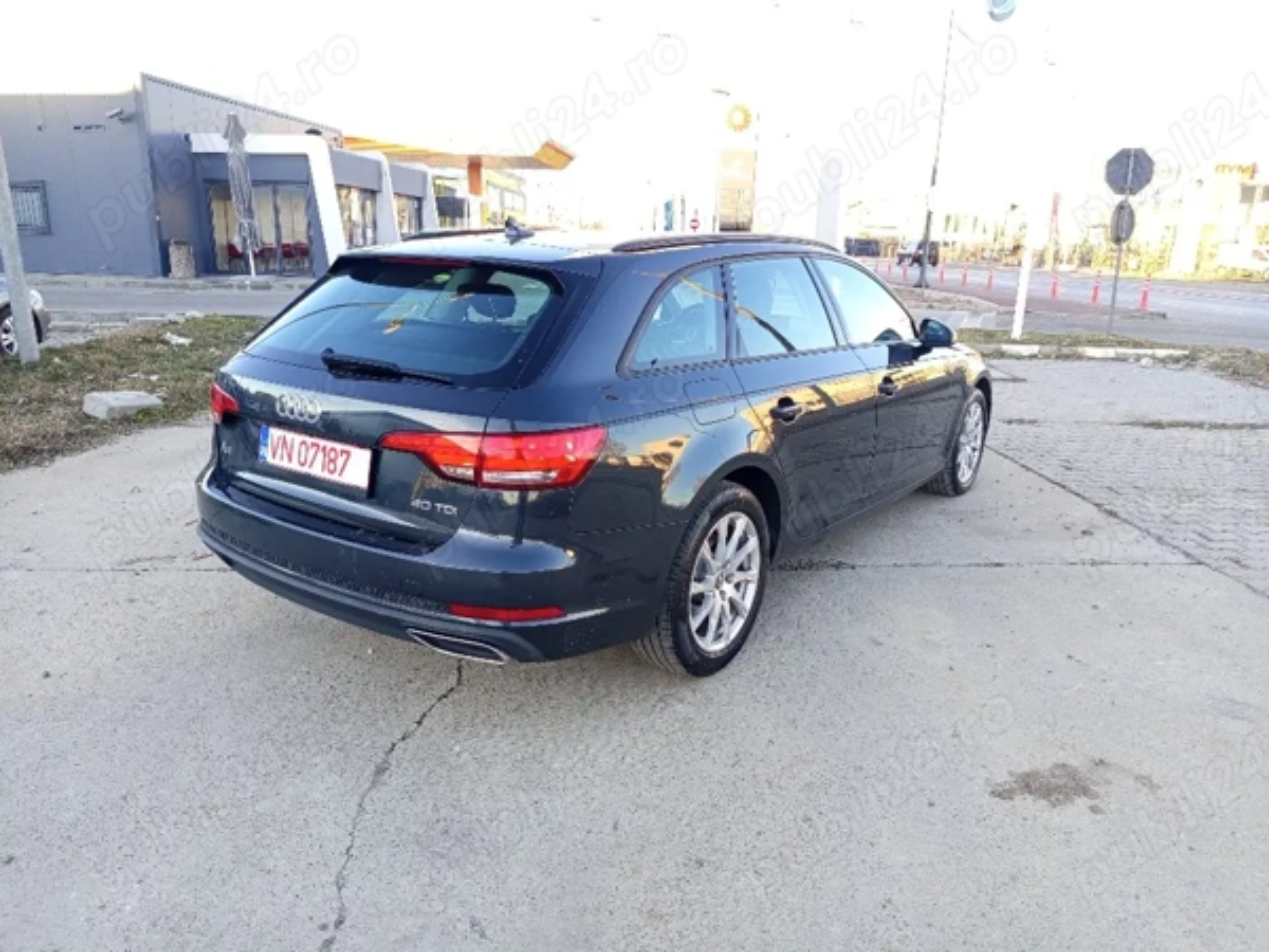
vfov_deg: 56.8
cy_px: 476
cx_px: 634
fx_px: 880
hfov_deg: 71.6
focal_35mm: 24
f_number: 1.7
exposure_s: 1/101
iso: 123
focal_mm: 5.24
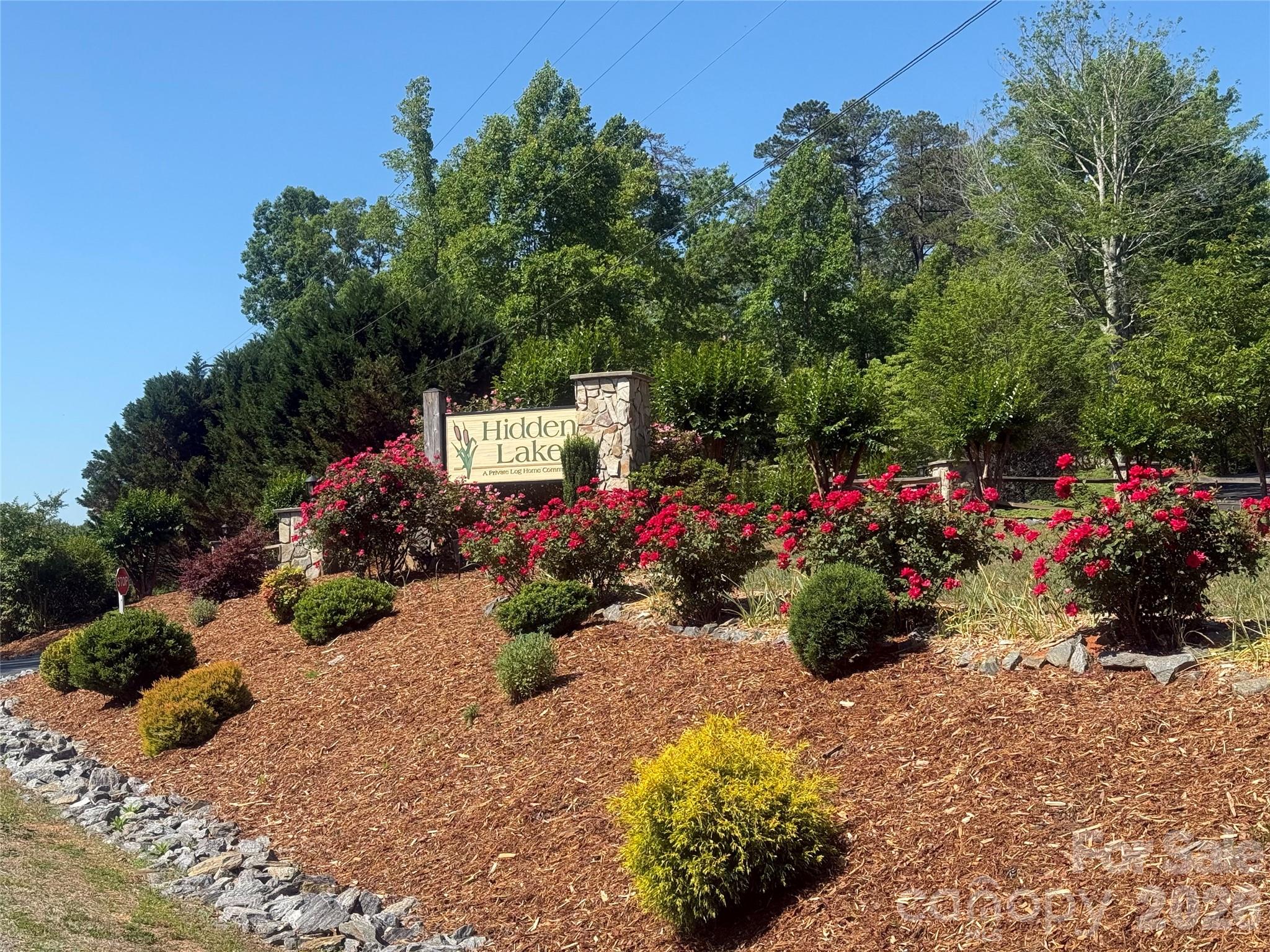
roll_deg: +2.4
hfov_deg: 39.7
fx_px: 1761
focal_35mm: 48
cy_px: 476
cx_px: 635
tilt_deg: +3.8
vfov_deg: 30.3
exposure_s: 1/2667
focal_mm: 6.76
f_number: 1.78
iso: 64
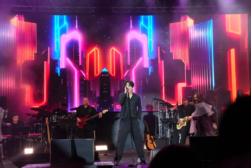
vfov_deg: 19.5
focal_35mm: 70
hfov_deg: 28.8
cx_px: 126
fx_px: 488
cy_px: 84
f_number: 7.1
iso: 400
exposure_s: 1/30
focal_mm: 70
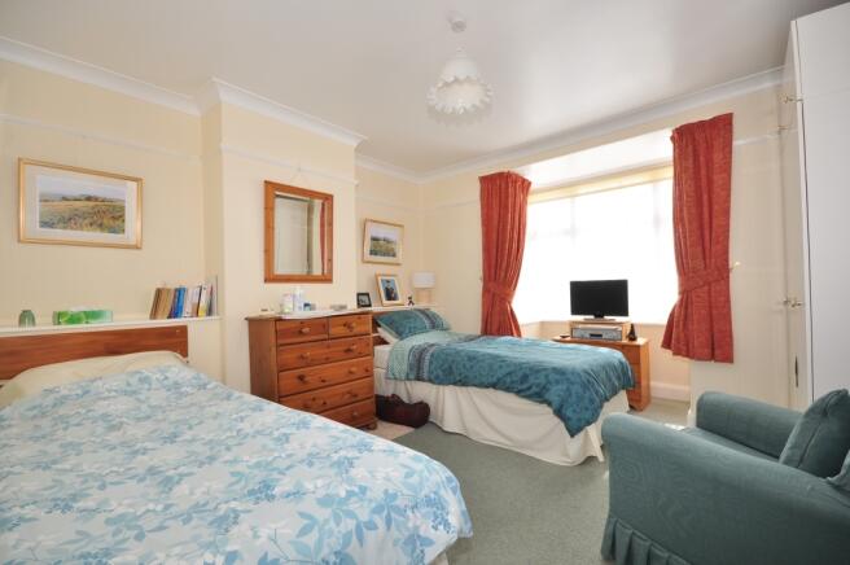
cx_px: 425
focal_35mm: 15
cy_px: 282
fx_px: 354
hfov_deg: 100.4
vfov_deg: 77.2
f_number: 10
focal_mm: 10
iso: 200
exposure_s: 1/15
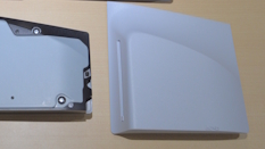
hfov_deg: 29.5
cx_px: 35
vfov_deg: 16.9
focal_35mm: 69
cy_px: -19
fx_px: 485
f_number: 5.6
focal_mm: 20
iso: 400
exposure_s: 1/125
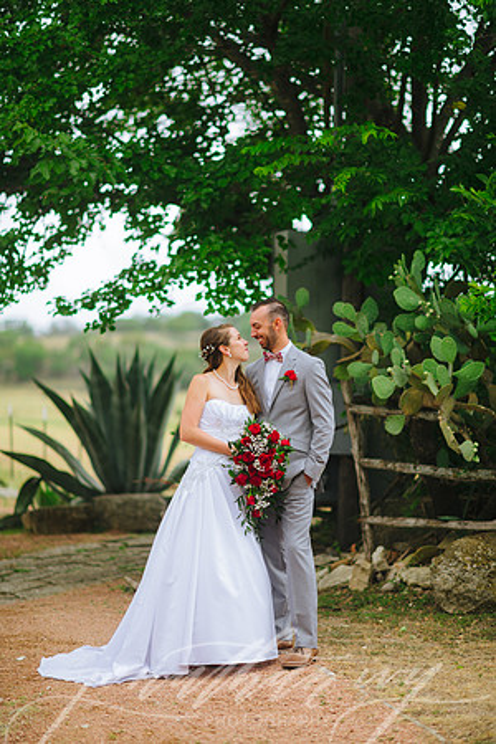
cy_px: 372
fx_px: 1757
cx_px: 248
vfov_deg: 23.9
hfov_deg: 16.1
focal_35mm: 85
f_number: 1.6
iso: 80
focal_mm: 85
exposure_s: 1/800
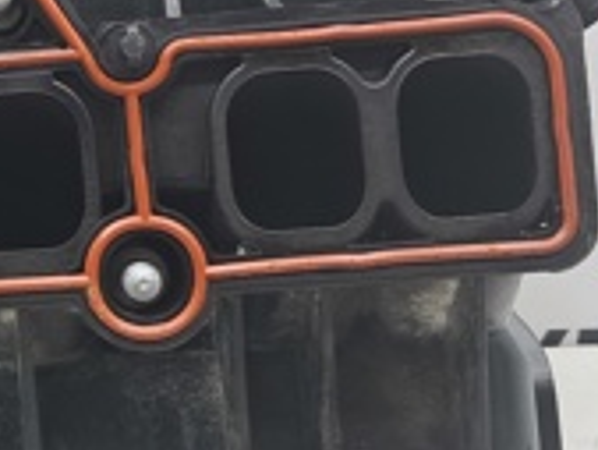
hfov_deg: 18.2
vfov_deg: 14.5
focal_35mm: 102
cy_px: 115
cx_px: -134
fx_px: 1763
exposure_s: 1/50
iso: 50
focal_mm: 4
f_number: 1.8
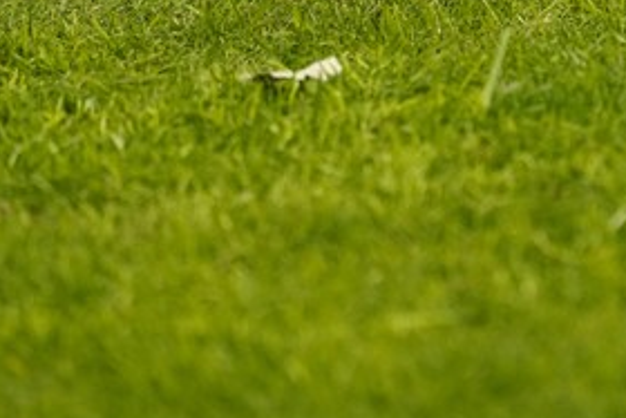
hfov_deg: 2.1
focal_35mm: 981
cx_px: 499
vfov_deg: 1.4
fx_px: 17067
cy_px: -96
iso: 4000
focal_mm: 382
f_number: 5.6
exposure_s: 1/1000
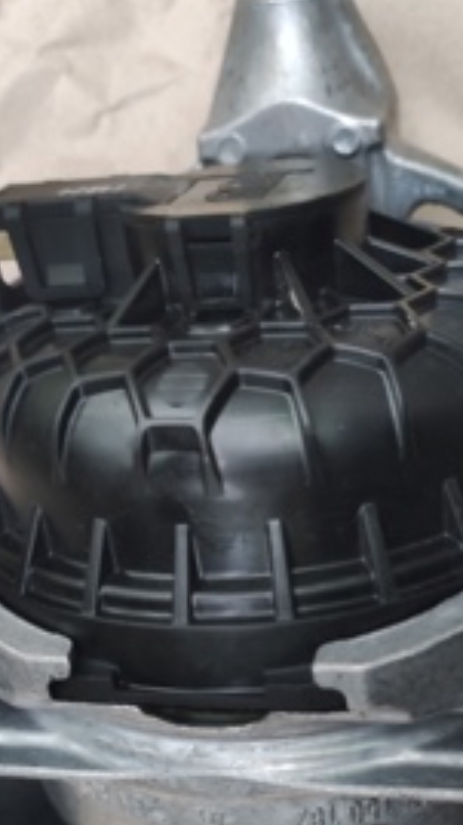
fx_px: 721
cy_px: 650
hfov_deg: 35.4
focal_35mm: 33
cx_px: 284
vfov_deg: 55.6
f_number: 1.79
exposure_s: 1/50
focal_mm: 4.74
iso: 848
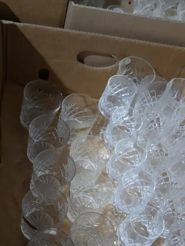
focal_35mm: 51
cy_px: 175
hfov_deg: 28.5
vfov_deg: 36.9
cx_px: 109
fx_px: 364
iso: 640
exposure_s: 1/60
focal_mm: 16
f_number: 3.6
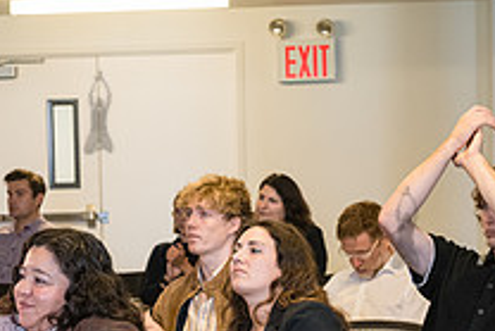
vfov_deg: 8.9
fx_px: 2105
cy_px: 342
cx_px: 98
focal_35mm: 153
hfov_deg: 13.3
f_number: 4.5
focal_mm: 55
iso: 4000
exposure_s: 1/200
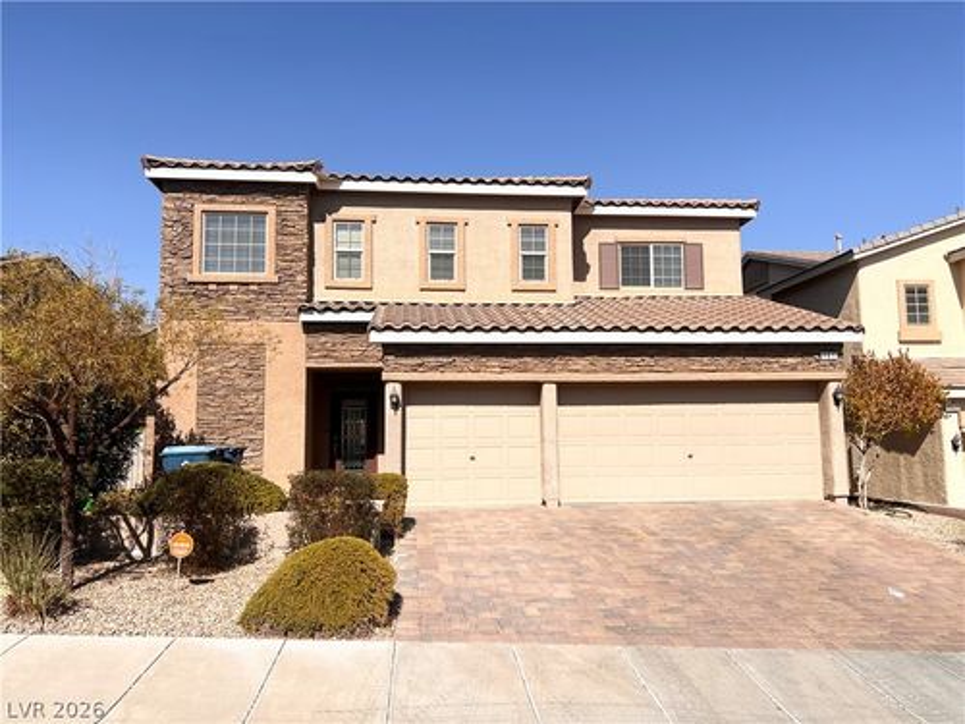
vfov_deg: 53.1
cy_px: 362
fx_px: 725
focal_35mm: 26
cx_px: 482
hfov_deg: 67.3
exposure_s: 1/6579
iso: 50
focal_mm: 5.7
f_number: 1.5
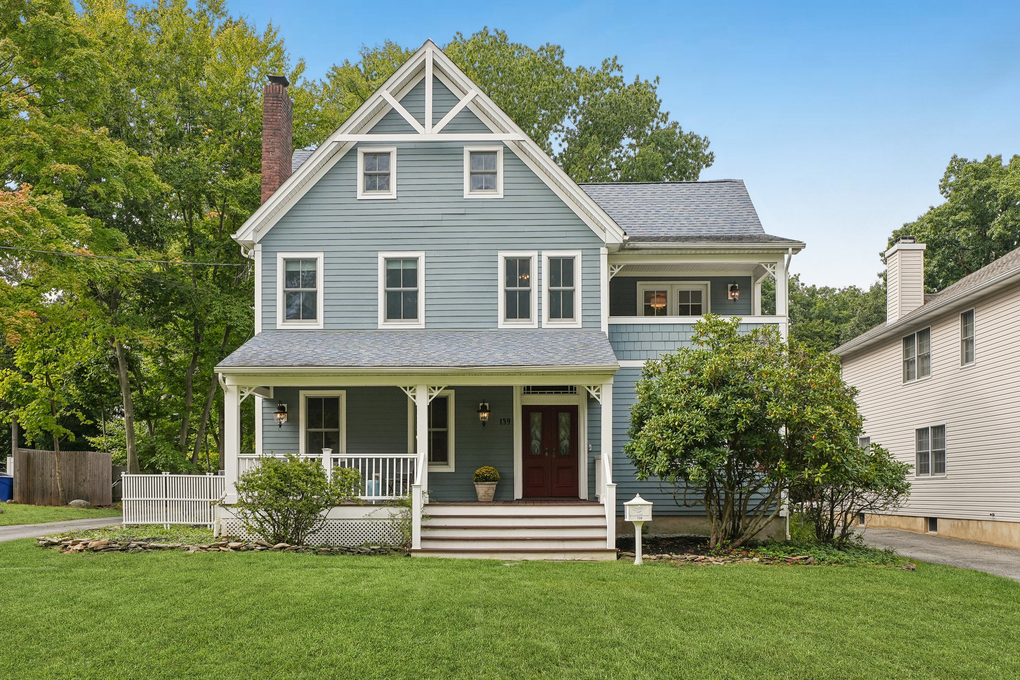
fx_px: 822
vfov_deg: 45.0
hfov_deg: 63.7
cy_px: 340
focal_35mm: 29
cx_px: 510
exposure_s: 1/200
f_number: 8
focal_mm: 19.9
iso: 200
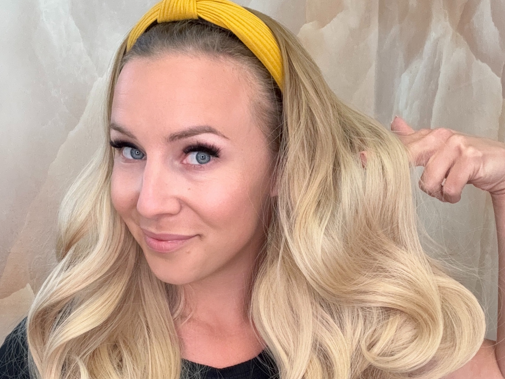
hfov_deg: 45.8
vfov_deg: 34.7
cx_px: 252
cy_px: 262
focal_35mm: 41
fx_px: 598
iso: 80
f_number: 1.9
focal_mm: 2.69
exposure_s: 1/120
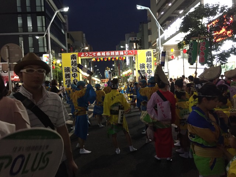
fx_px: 198
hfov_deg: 61.7
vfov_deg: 48.2
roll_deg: +2.2
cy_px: 88
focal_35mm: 29
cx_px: 118
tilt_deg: -2.0
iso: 250
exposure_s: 1/20
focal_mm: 4.15
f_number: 2.2
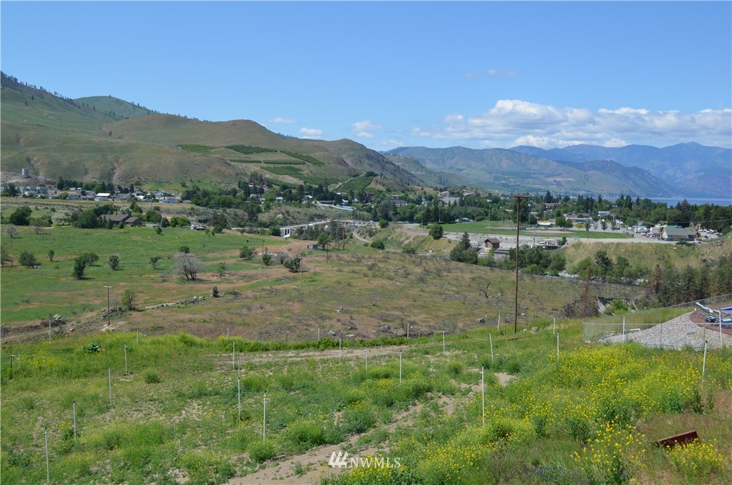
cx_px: 366
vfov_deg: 36.7
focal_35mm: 36
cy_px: 242
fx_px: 730
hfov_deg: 53.2
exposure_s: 1/250
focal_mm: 24
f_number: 8
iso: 100
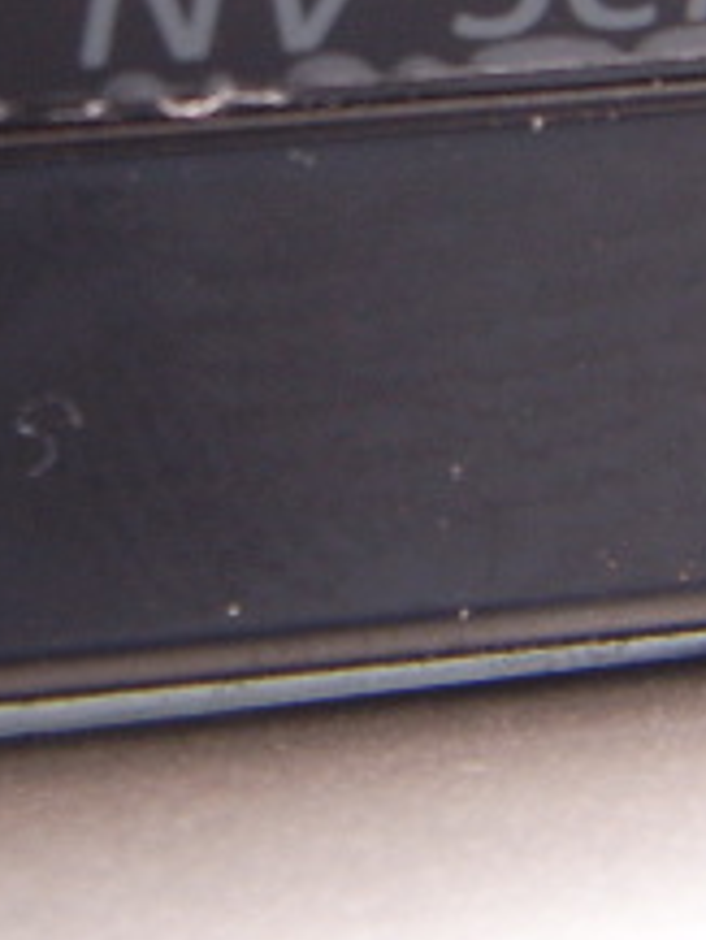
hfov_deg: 12.9
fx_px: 3124
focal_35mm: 115
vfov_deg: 16.8
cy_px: 56
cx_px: 329
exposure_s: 1/1.43
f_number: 3.5
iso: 63
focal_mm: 6.6
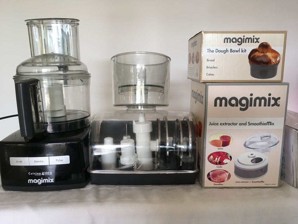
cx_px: 149
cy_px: 112
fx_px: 250
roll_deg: -0.5
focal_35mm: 29
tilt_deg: -9.7
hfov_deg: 61.7
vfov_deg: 48.2
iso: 25
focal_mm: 4.15
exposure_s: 1/33
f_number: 2.2
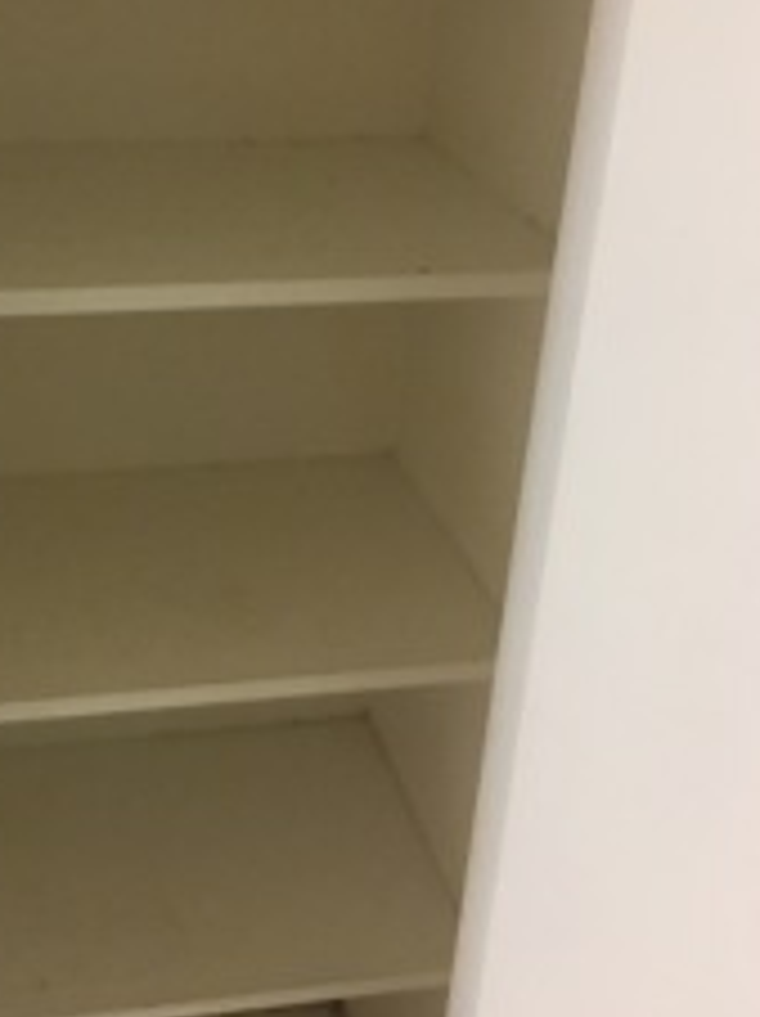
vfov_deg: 40.3
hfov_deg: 30.3
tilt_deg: -24.7
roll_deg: -1.5
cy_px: 418
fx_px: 1378
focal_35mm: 47
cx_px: 189
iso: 200
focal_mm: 4.15
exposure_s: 1/30
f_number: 2.2
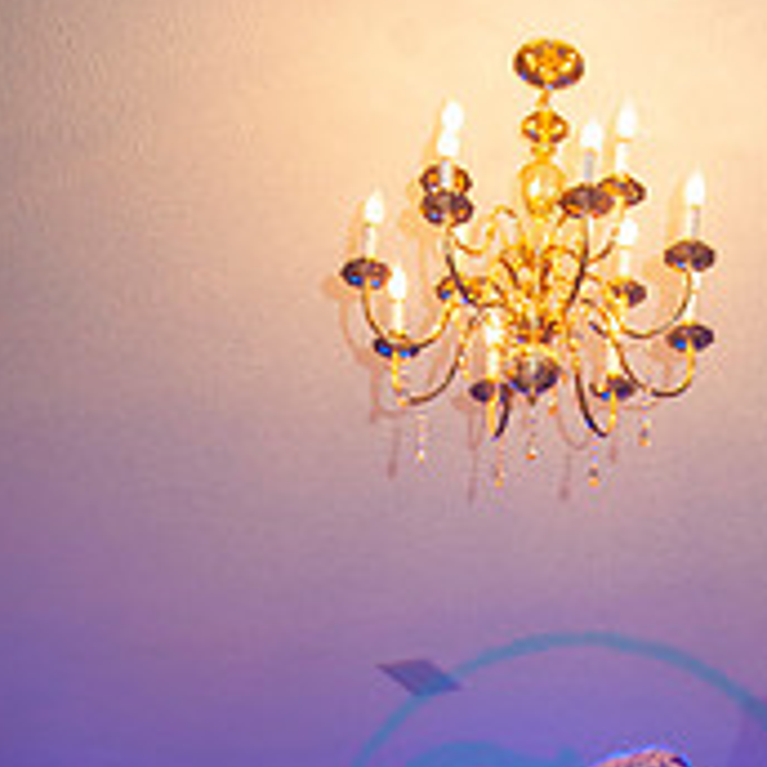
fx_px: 1780
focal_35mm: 71
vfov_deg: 22.0
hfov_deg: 24.1
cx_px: 573
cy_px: 986
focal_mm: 32
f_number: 2.8
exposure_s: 1/160
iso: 1000
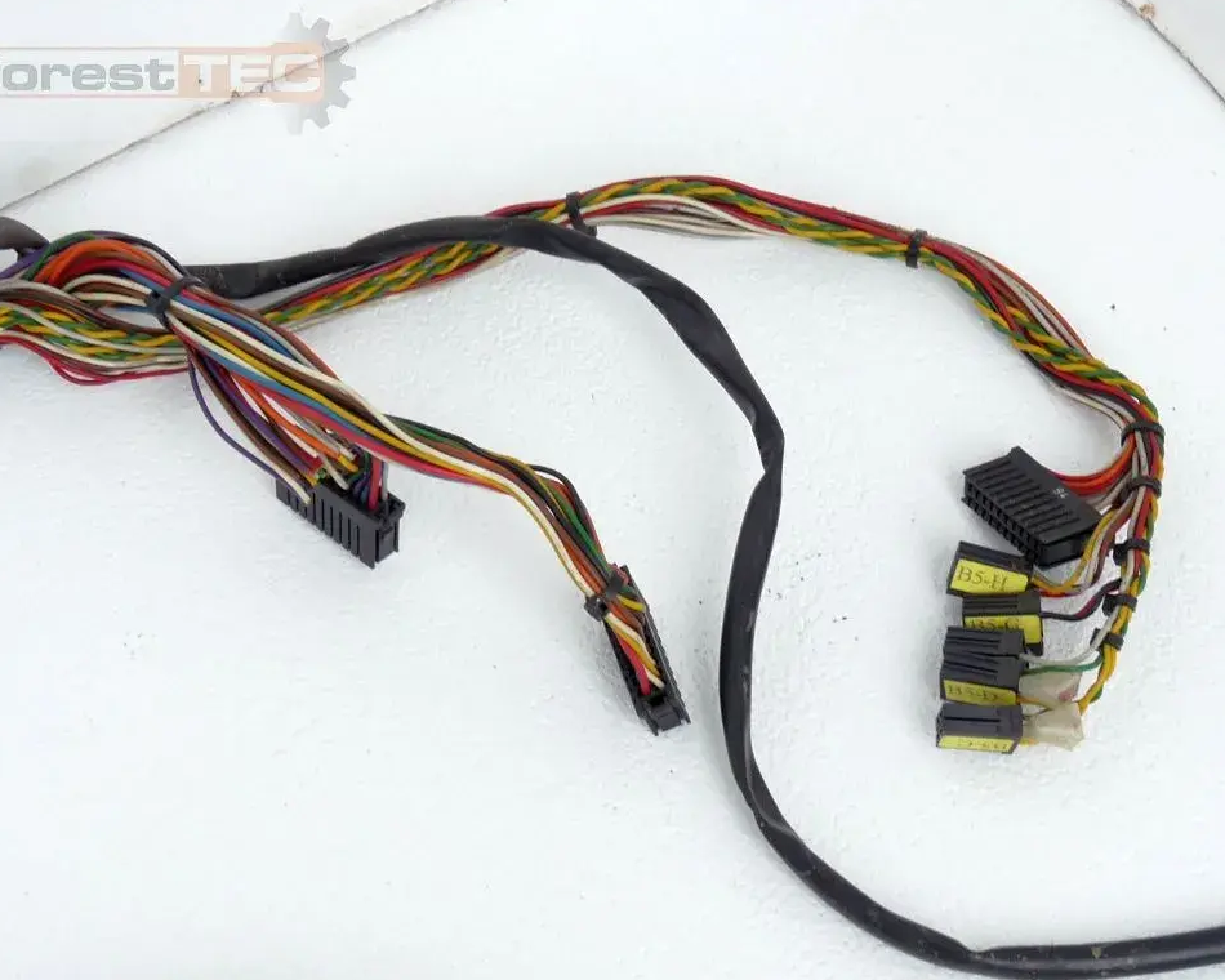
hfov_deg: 23.8
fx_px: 2900
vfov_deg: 19.2
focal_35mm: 80
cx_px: 616
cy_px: 489
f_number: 4
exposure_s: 1/125
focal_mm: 9.8
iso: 100
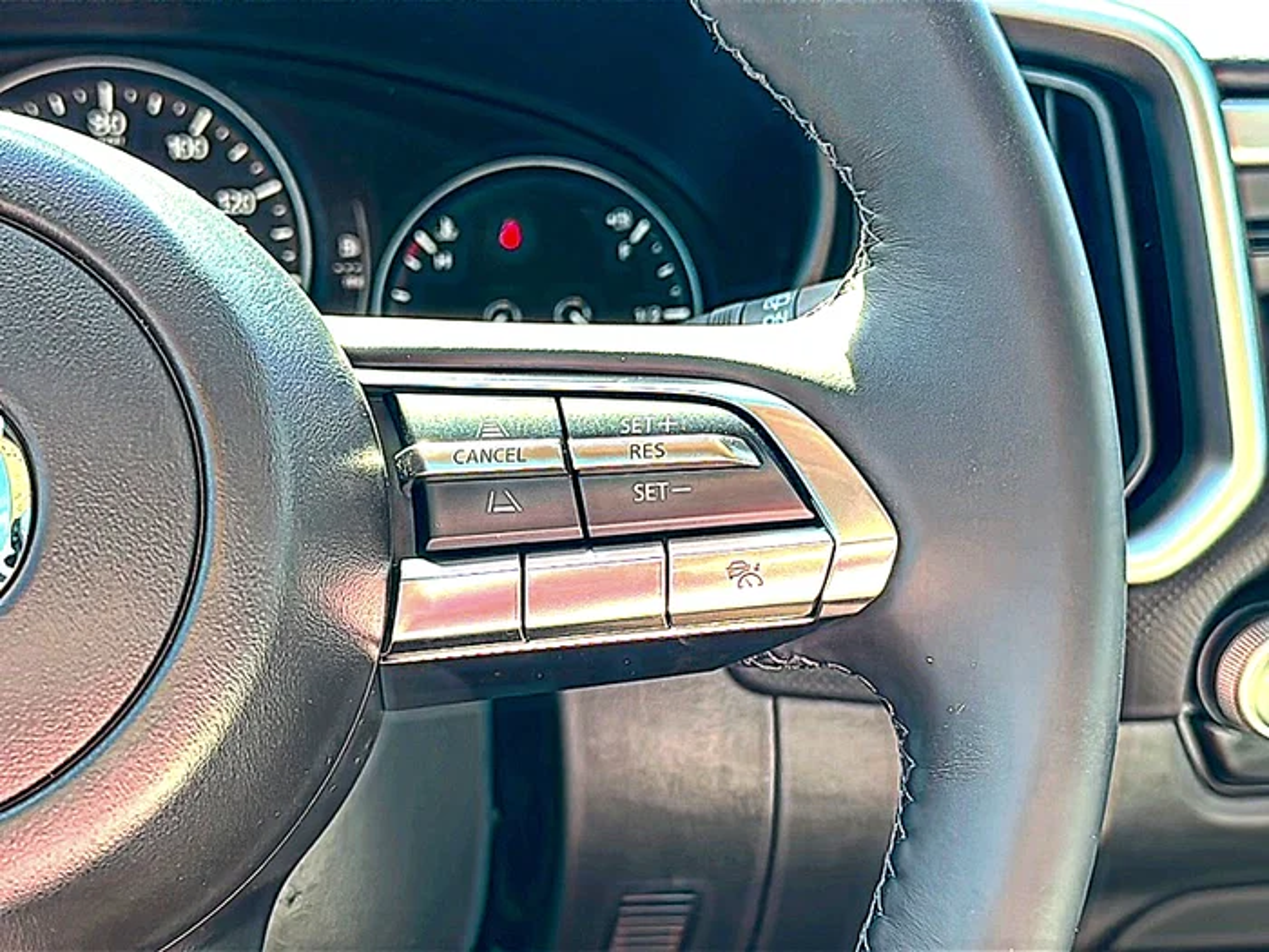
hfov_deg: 44.8
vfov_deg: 34.3
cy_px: 476
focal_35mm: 42
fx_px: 1540
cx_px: 634
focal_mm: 6.86
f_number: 1.78
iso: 100
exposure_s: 1/165
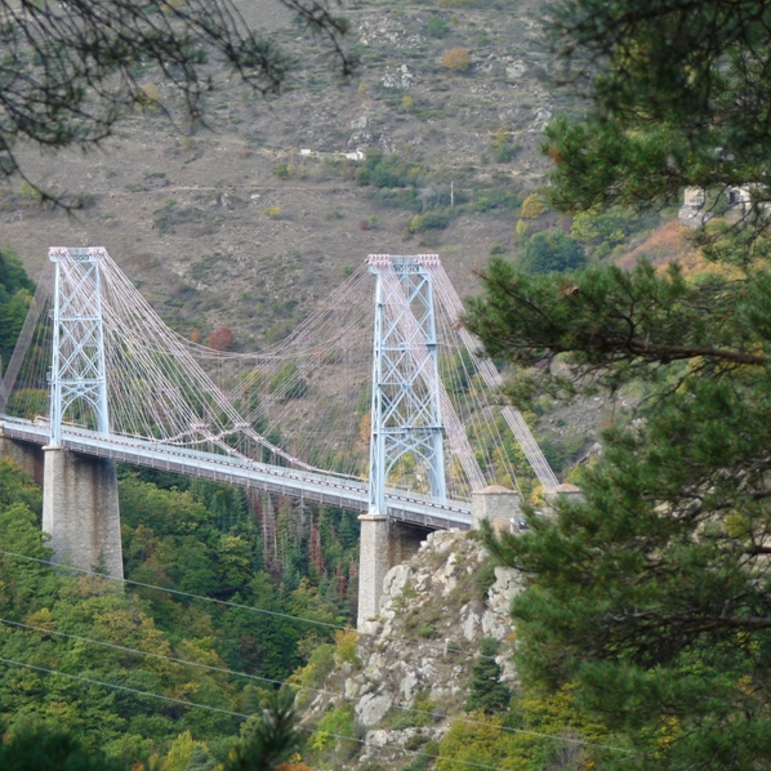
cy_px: 386
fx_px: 4233
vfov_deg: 10.4
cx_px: 266
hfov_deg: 10.4
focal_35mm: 168
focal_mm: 25.2
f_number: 4
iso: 100
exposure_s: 1/160
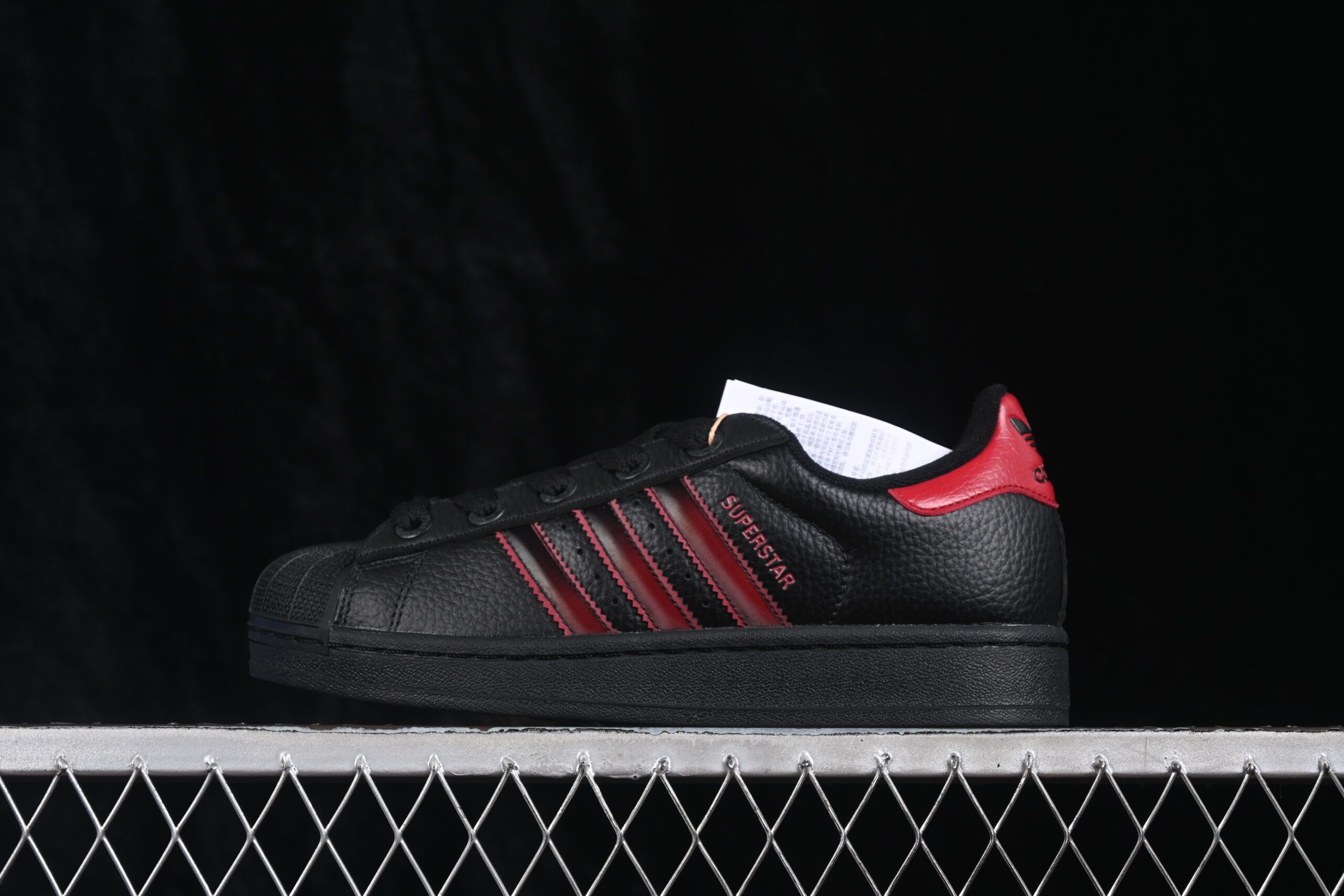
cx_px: 672
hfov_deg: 27.0
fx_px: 2800
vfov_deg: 18.2
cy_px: 448
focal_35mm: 75
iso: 160
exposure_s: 1/60
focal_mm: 50
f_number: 6.3
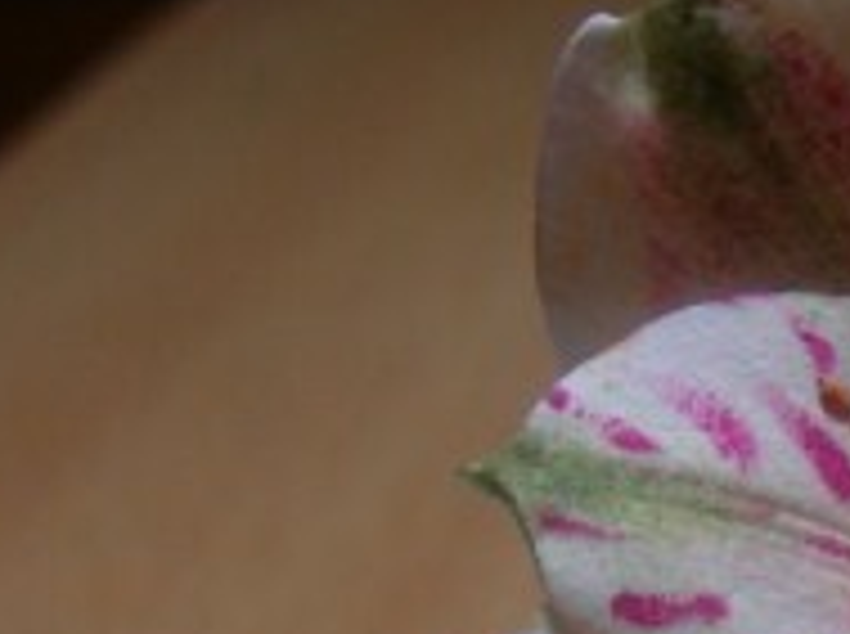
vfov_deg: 11.0
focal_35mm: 129
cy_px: 989
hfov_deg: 14.5
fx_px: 3162
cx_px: 1201
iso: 50
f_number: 2.8
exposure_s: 1/36.1
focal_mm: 7.8
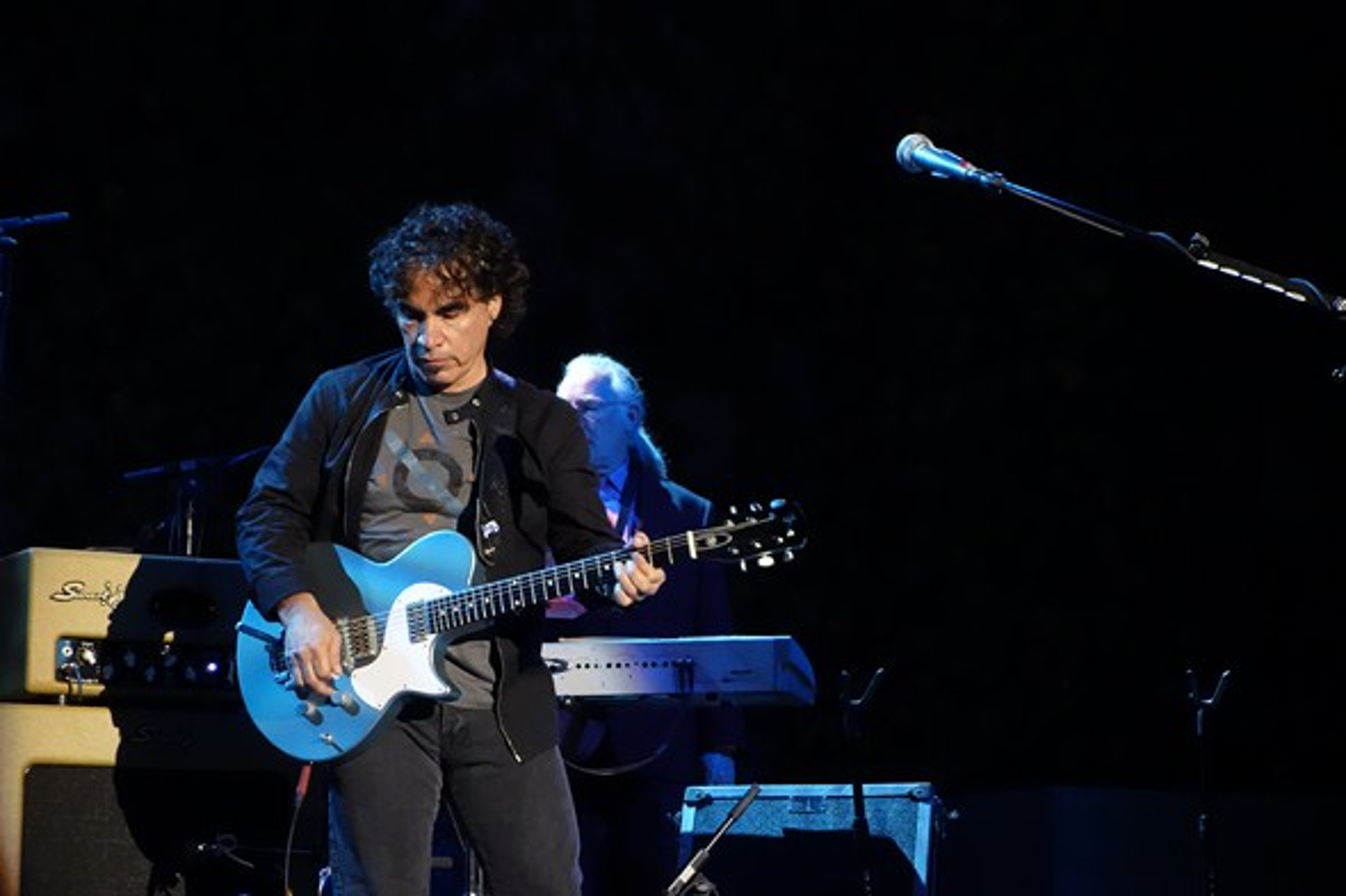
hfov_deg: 20.4
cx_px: 673
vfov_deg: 13.7
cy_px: 448
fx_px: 3738
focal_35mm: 100
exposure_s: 1/80
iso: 3200
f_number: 4.9
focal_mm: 37.1
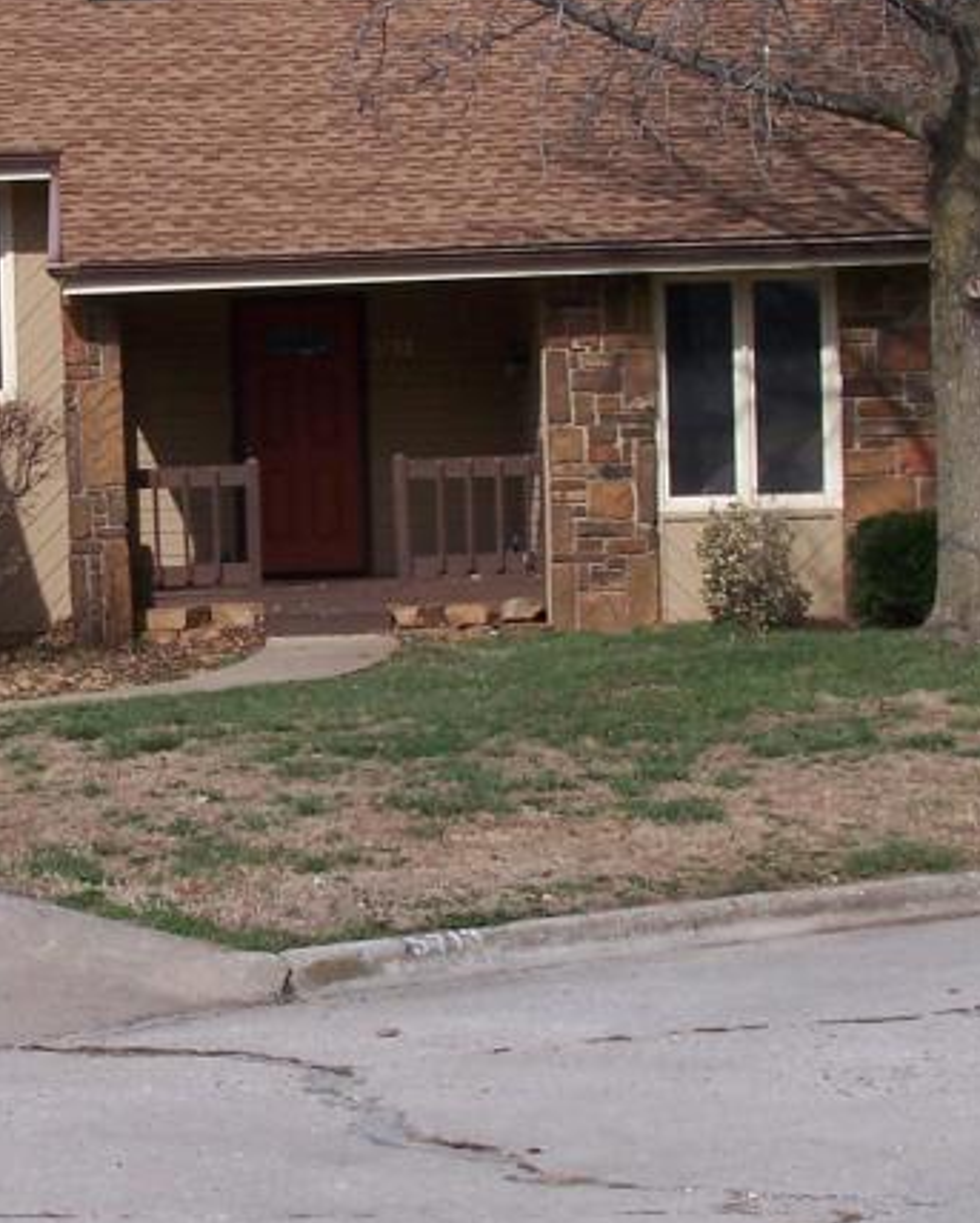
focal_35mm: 119
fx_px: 4310
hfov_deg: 12.9
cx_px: 83
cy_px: 597
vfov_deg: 16.1
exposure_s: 1/800
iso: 80
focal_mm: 8.5
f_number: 4
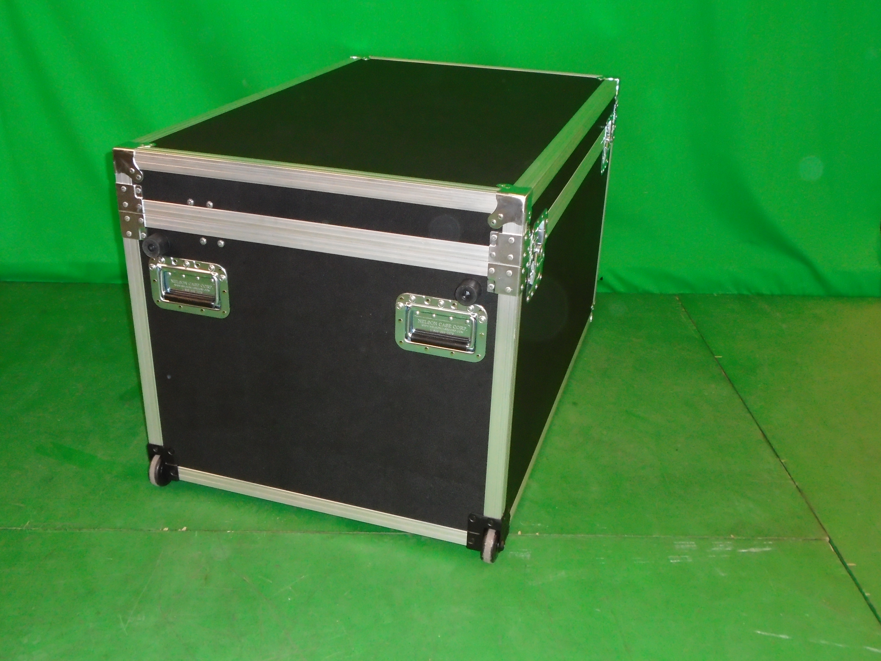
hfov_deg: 51.4
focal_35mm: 36
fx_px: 916
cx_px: 440
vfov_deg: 39.7
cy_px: 330
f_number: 3.8
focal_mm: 6.4
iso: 400
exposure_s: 1/40
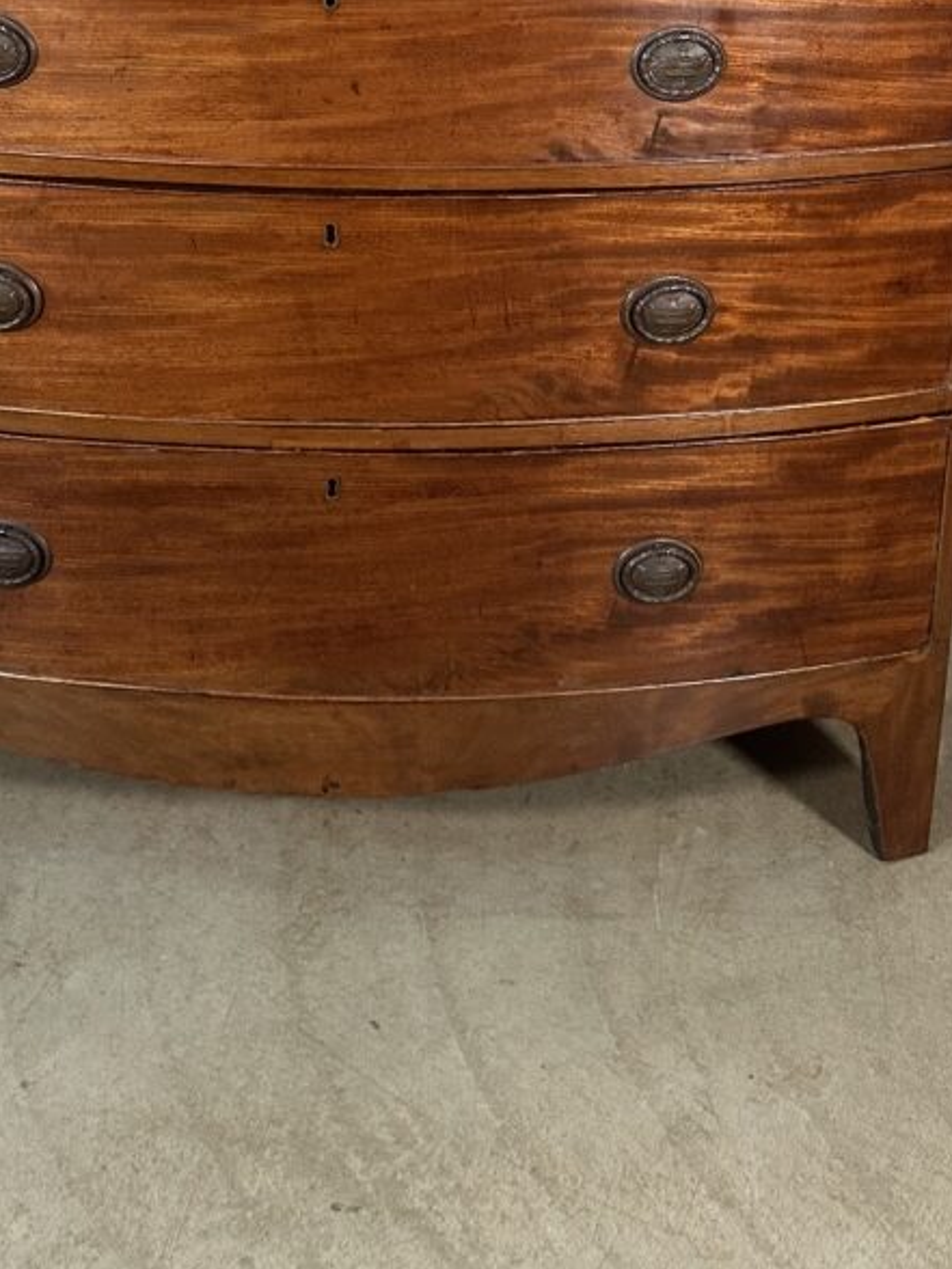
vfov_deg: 35.0
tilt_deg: -15.5
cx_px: 380
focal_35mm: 49
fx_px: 1797
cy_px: -19
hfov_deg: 29.6
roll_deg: -1.8
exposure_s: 1/68
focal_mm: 6.86
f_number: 1.78
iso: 250
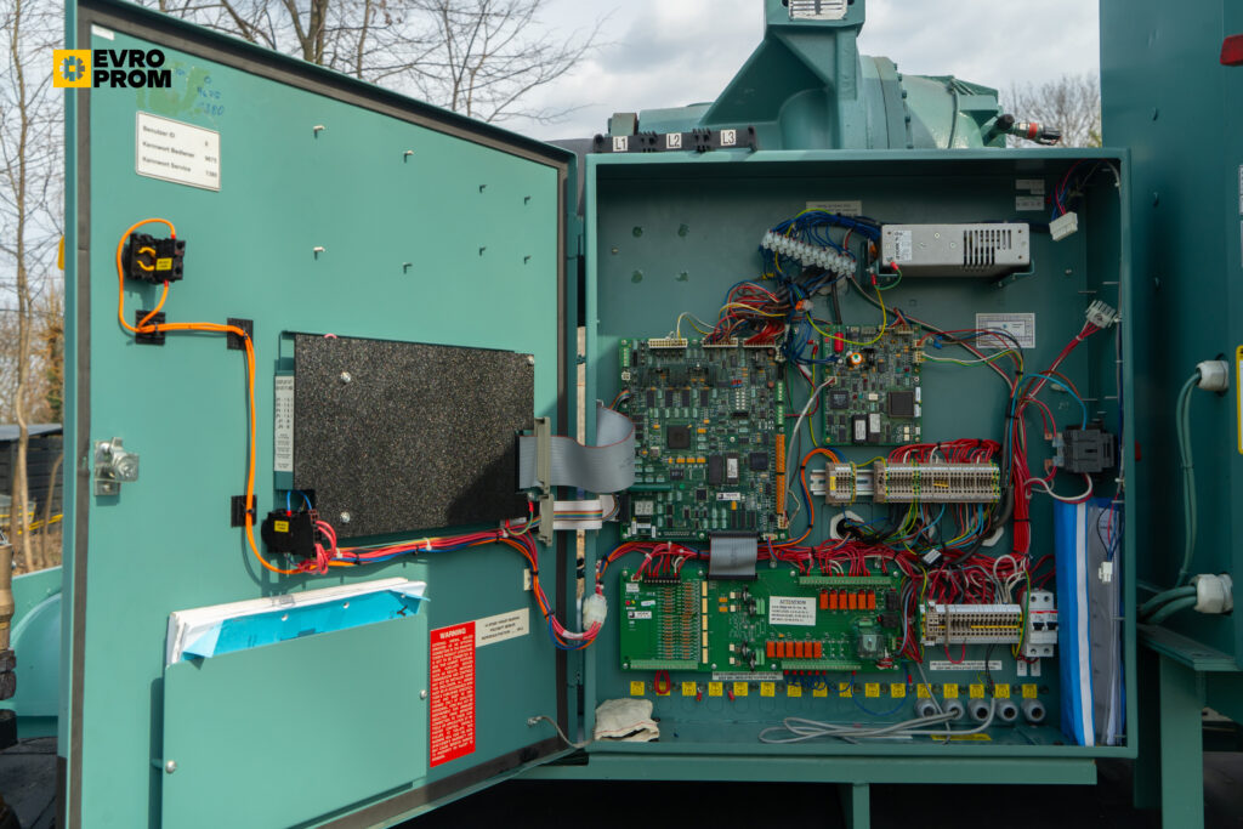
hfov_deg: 57.2
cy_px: 414
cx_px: 622
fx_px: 1139
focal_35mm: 33
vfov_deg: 40.0
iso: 160
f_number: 8
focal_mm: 33
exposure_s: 1/125
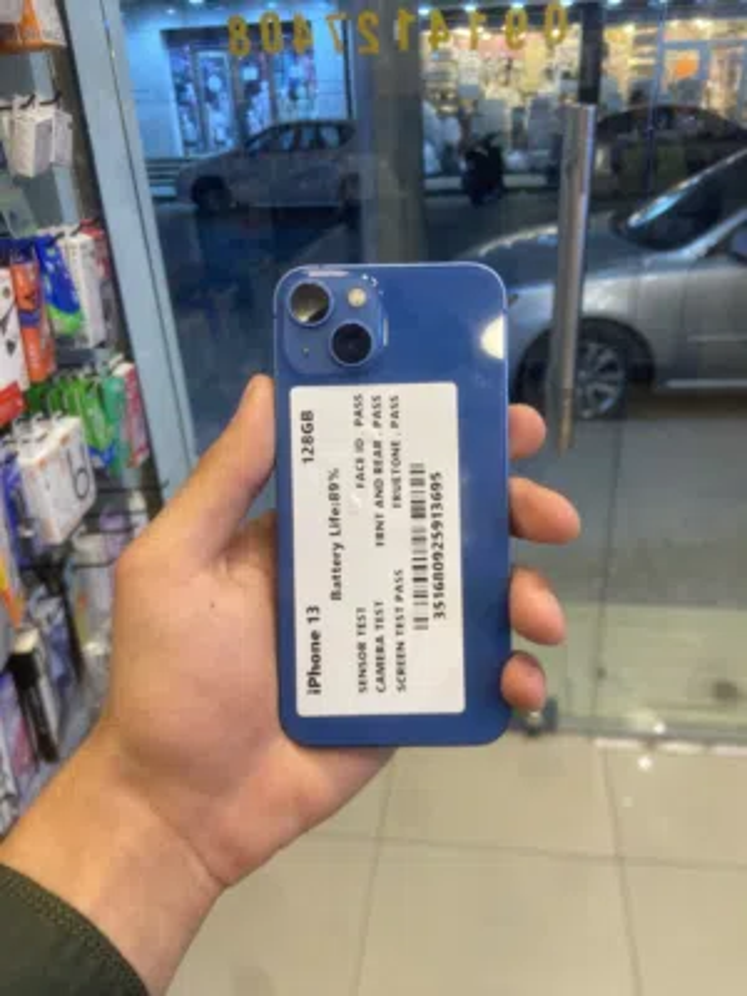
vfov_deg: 69.4
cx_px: 374
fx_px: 719
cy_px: 498
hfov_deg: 54.9
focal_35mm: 25
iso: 80
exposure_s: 1/121
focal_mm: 4.25
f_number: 1.8
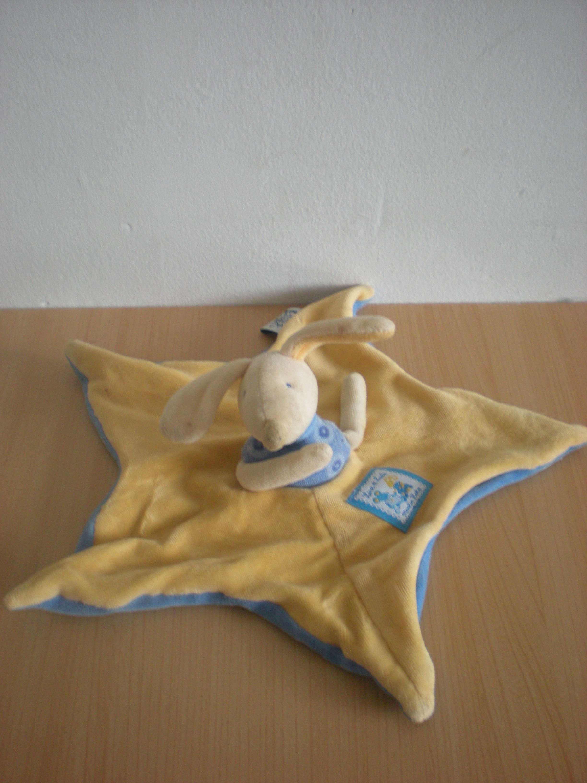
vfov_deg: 49.0
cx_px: 294
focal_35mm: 38
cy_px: 392
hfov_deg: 37.7
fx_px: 859
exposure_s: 1/15
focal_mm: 6.3
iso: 200
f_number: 3.1
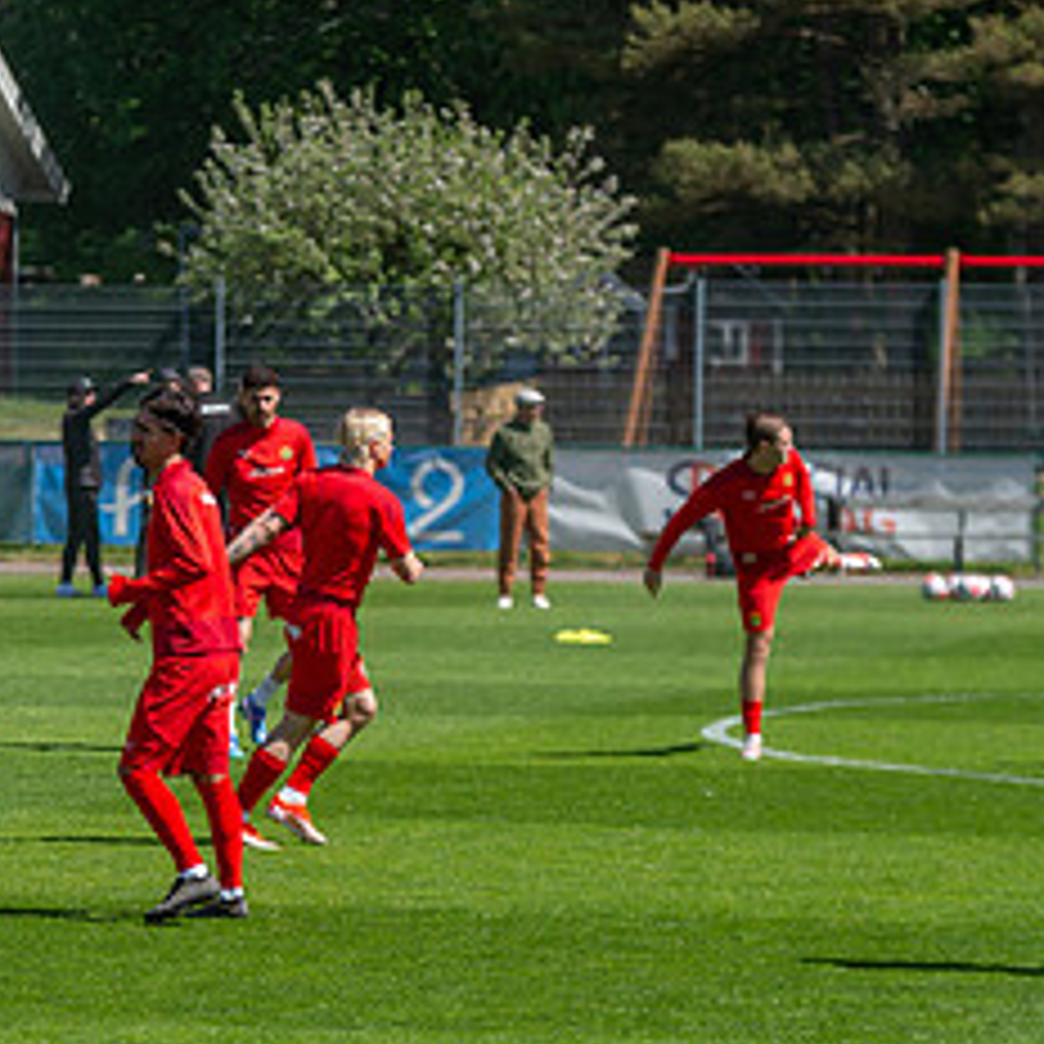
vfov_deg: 6.8
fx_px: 8837
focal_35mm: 259
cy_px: 590
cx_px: 158
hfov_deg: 6.7
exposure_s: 1/2000
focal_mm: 122
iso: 100
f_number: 3.2
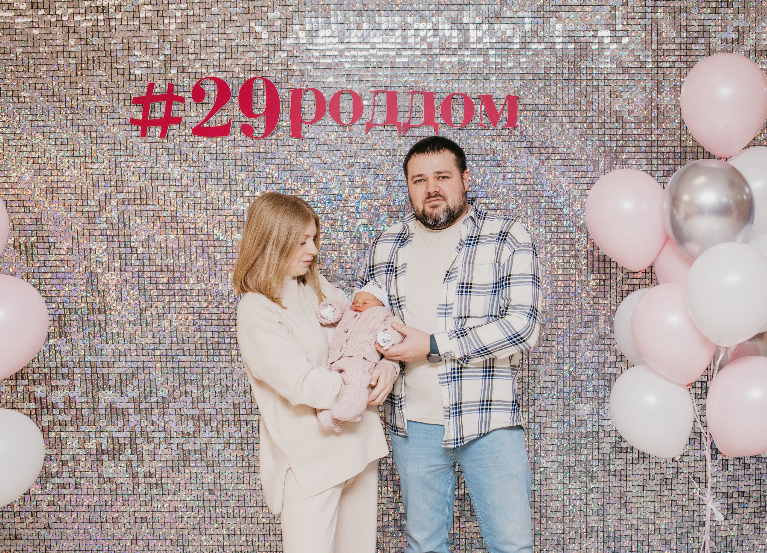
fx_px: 873
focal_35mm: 40
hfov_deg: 47.2
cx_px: 449
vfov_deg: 35.1
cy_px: 254
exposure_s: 1/160
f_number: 4.5
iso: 320
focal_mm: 35
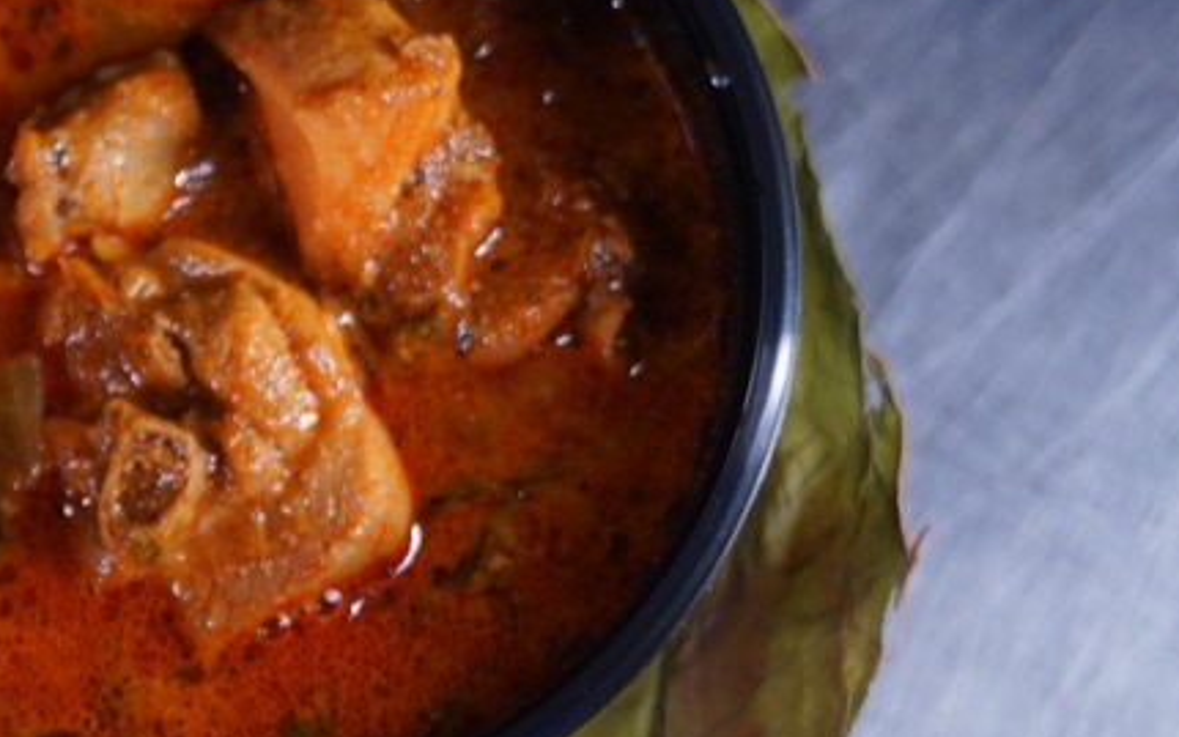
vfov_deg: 6.4
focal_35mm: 204
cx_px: -600
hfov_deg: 10.0
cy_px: 564
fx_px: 6557
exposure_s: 1/200
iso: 200
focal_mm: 43
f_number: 2.8
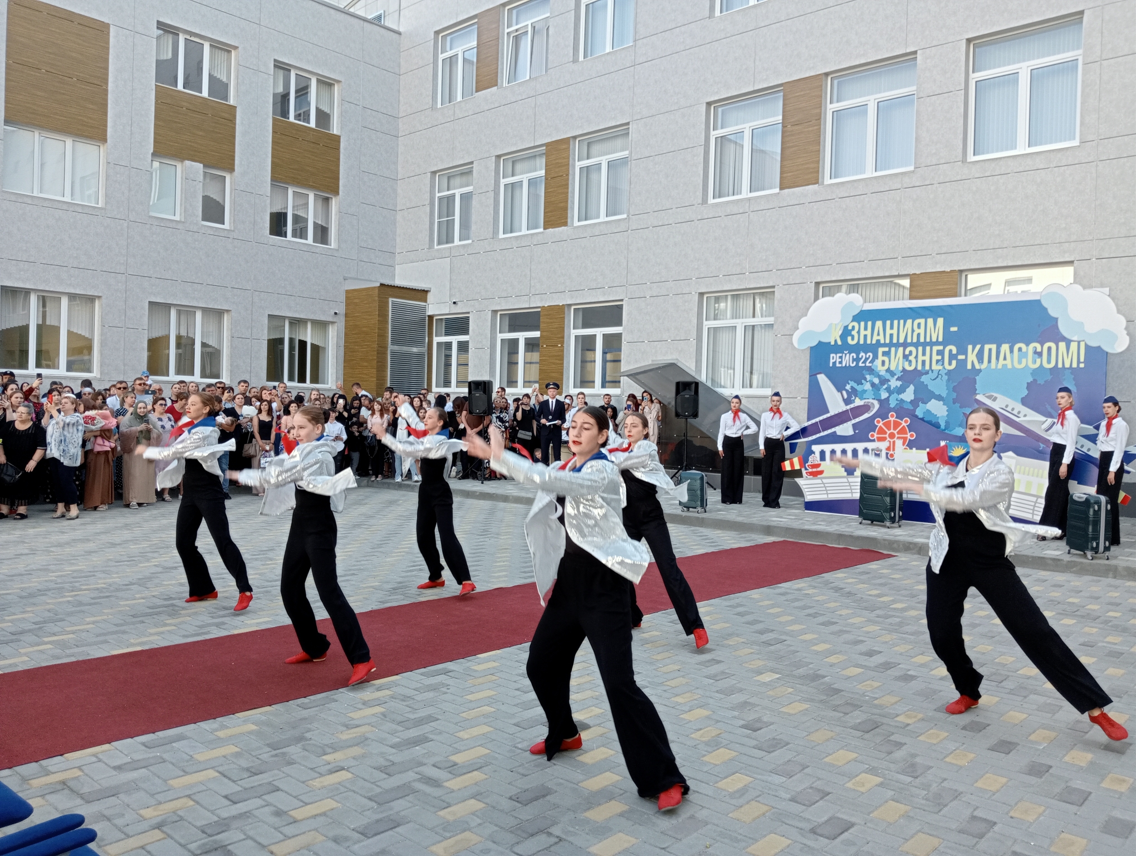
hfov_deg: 63.4
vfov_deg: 49.9
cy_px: 428
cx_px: 568
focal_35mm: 28
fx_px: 920
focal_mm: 4.04
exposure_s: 1/159
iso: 114
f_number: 1.8
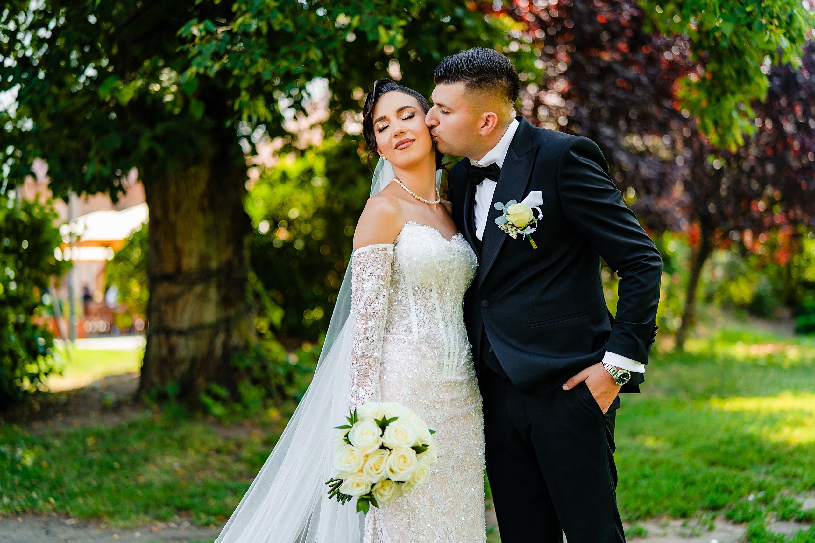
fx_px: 1132
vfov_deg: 27.0
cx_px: 408
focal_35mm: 50
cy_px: 272
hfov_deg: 39.6
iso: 125
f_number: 1.4
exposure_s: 1/800
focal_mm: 50
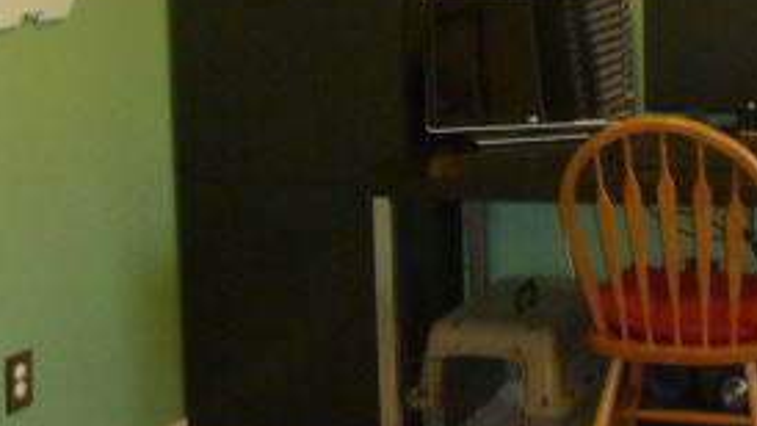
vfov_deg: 13.2
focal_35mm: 89
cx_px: 641
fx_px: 1786
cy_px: -80
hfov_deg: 23.5
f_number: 3.8
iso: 320
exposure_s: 1/30
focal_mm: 6.3
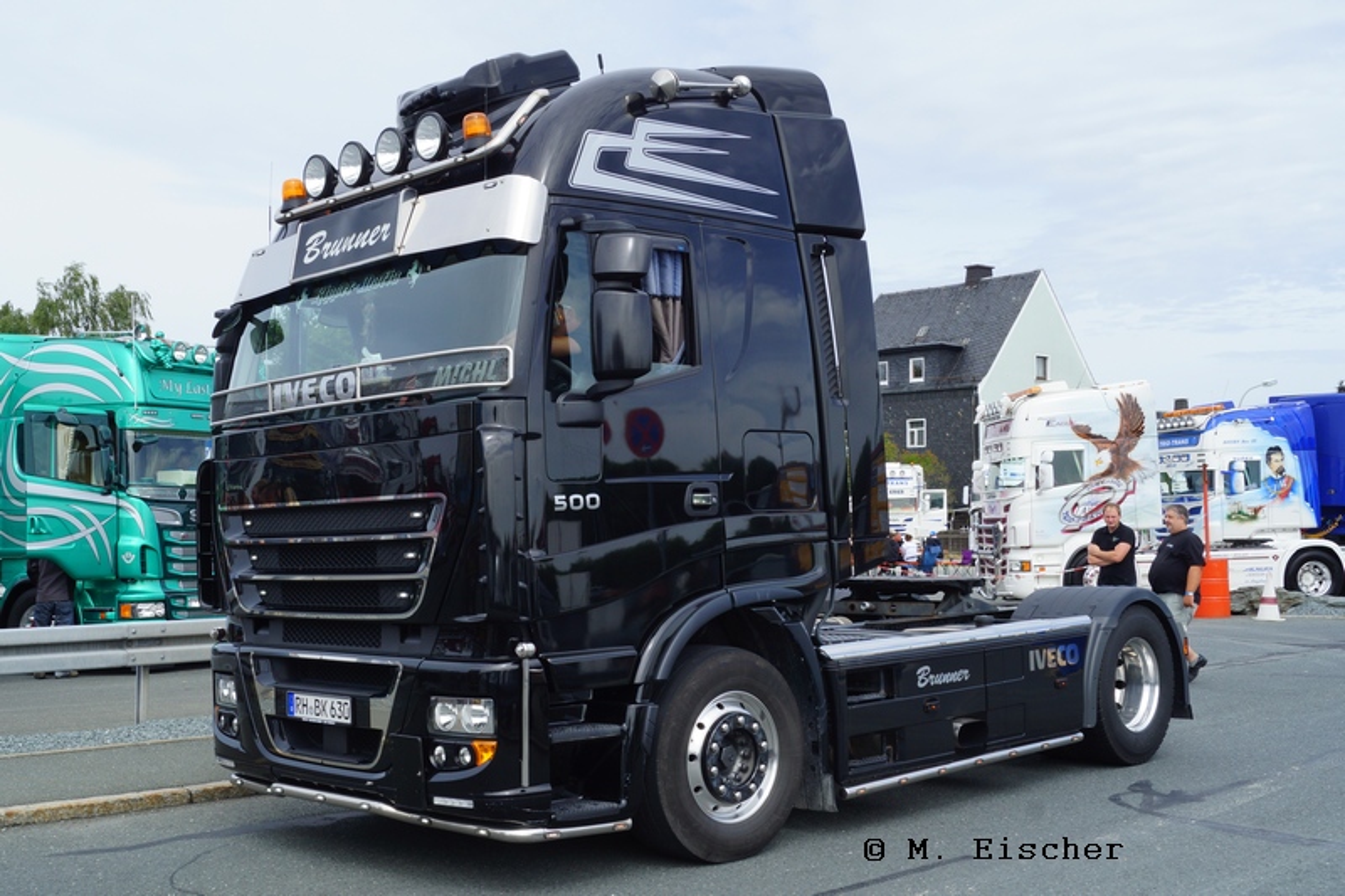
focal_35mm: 33
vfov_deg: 40.0
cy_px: 448
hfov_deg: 57.2
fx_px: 1233
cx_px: 672
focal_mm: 22
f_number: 13
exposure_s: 1/100
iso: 100
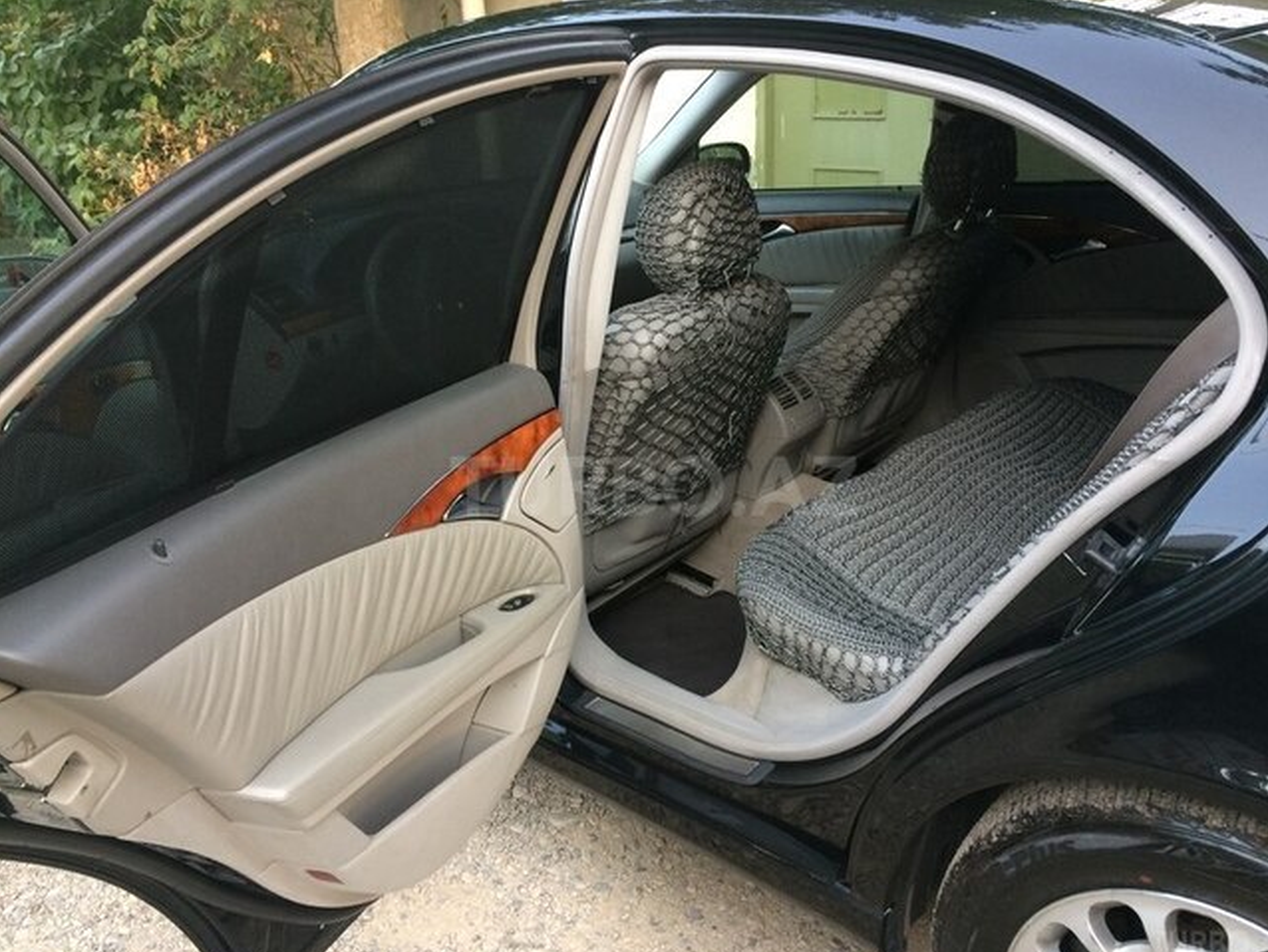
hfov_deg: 59.9
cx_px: 654
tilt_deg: -23.6
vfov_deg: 46.8
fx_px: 1099
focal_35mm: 30
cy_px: 486
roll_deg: +2.9
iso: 125
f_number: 2.2
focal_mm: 4.15
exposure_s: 1/33
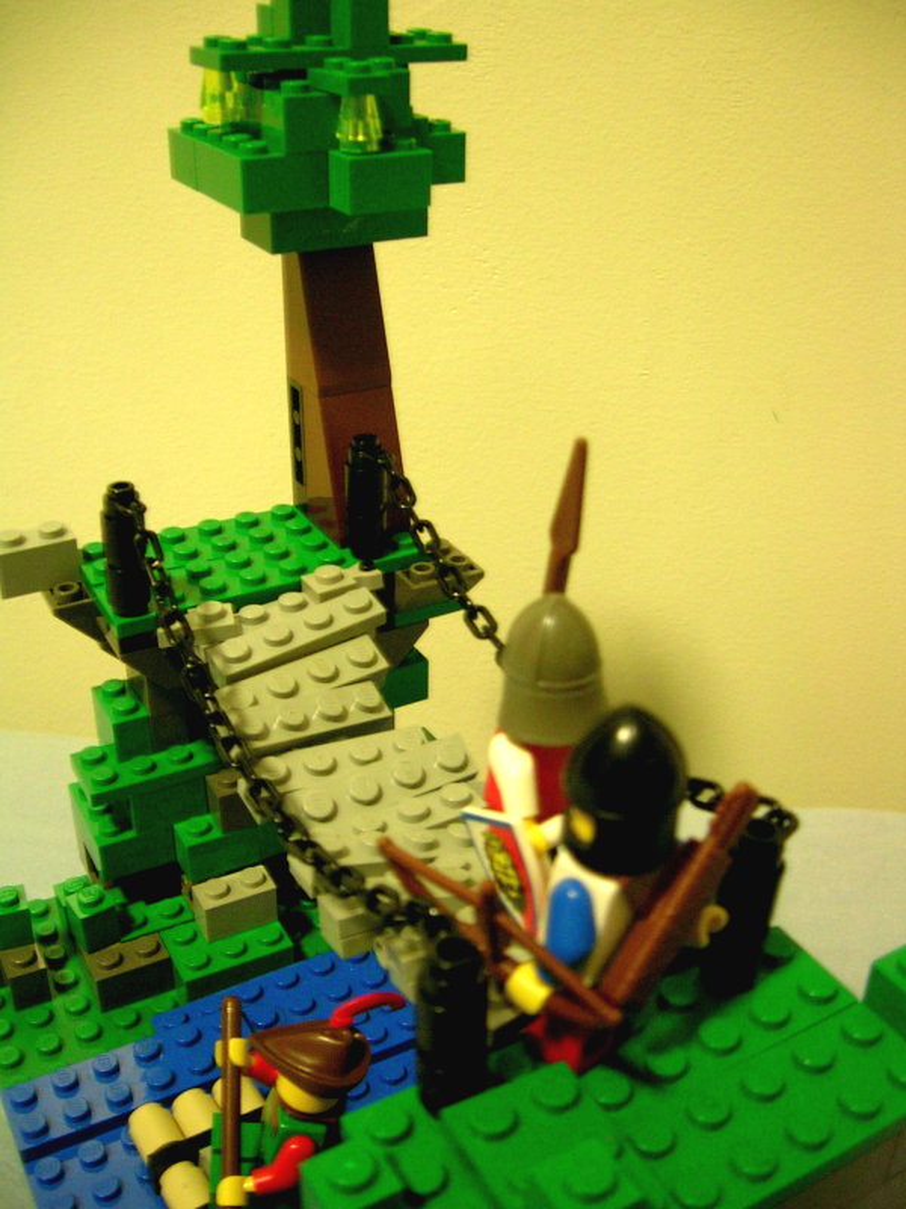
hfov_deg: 40.7
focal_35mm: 35
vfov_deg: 52.6
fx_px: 1221
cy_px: 604
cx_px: 453
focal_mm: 5.4
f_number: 2.8
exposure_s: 1/3.9
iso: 200
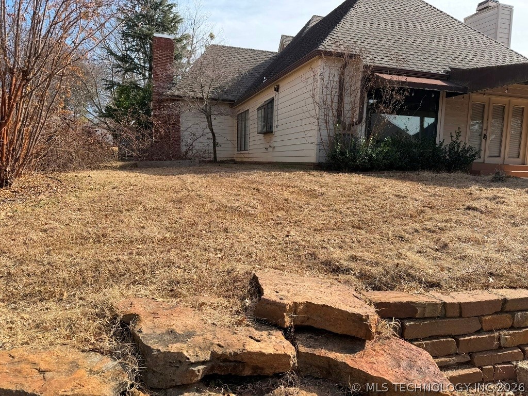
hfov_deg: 71.6
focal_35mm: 24
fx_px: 366
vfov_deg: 56.8
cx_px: 264
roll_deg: -2.6
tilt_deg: -6.9
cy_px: 198
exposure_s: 1/2445
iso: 80
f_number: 1.78
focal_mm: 6.76
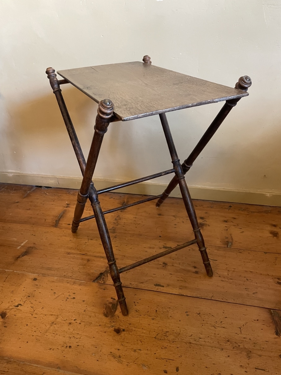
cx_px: 140
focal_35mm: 26
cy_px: 188
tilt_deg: -30.4
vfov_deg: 67.3
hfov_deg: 53.1
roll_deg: +3.9
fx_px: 281
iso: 400
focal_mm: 4.2
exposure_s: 1/50
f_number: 1.6
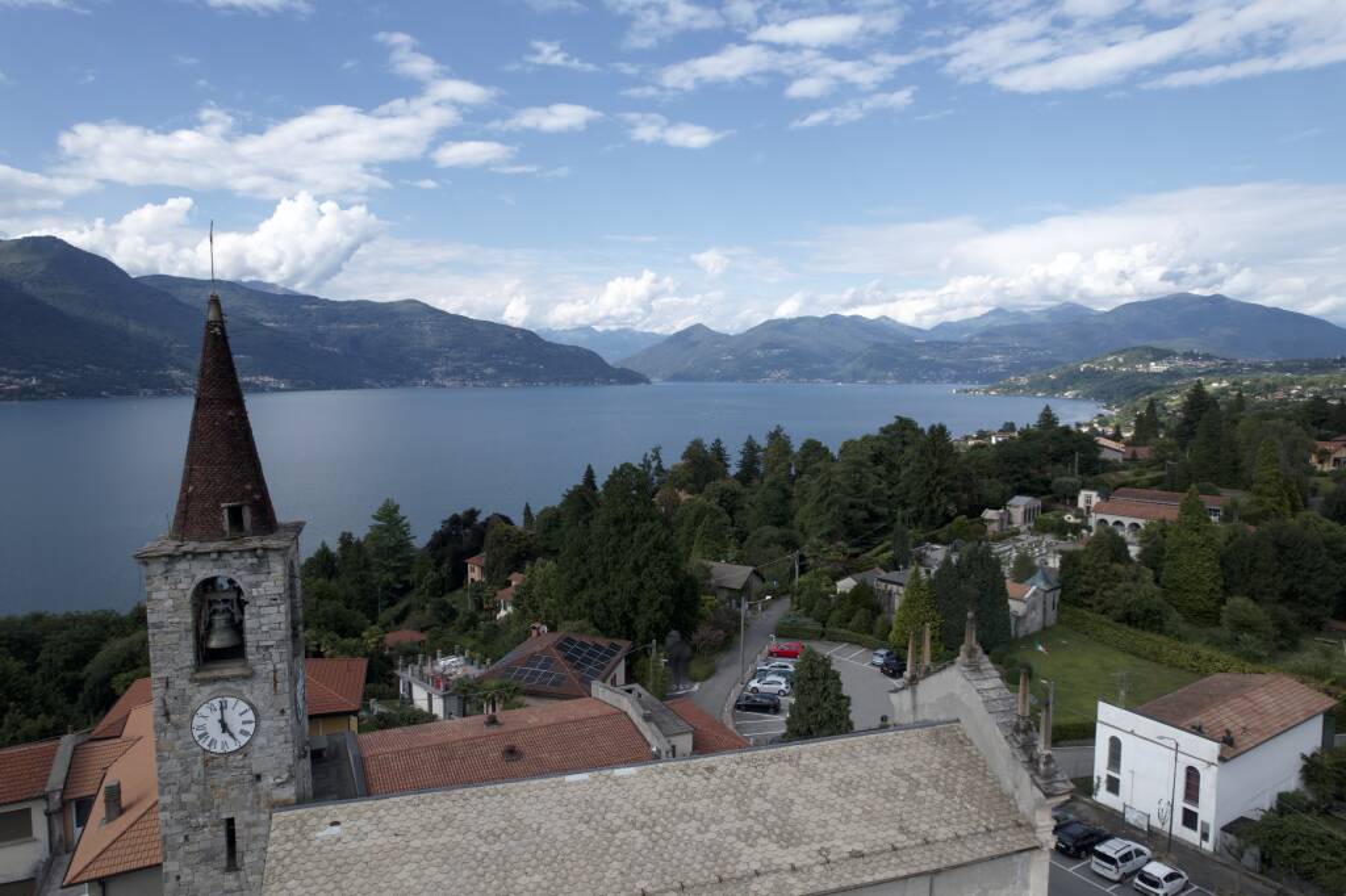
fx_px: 822
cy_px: 448
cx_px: 673
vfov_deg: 57.2
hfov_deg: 78.6
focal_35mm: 22
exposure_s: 1/2000
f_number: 2.8
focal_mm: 8.38
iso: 130
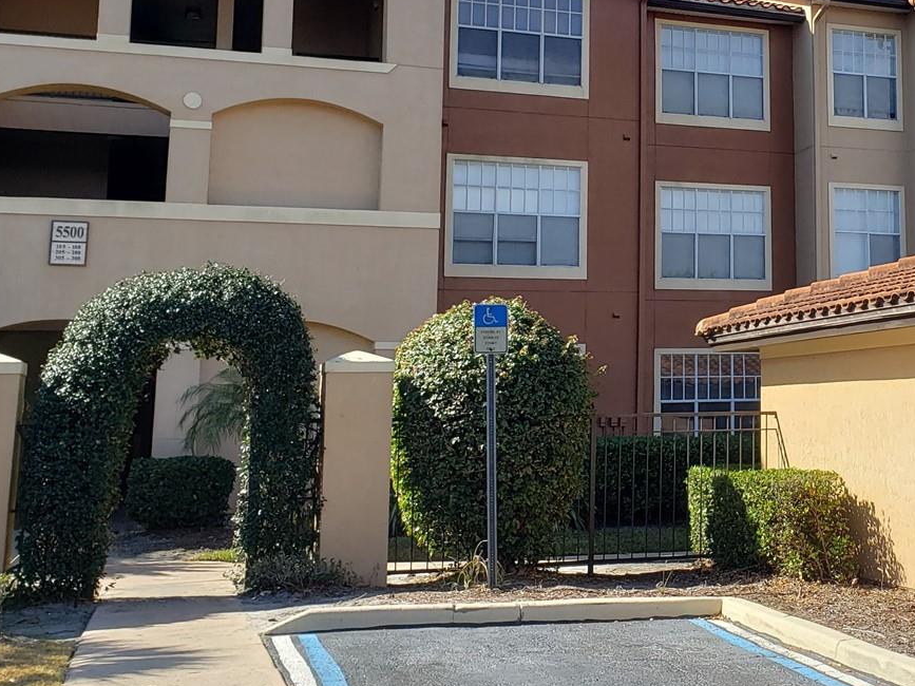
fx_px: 1269
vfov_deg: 29.9
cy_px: 199
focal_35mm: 48
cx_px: 817
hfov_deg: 37.2
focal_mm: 4.3
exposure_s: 1/937
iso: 50
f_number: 2.4
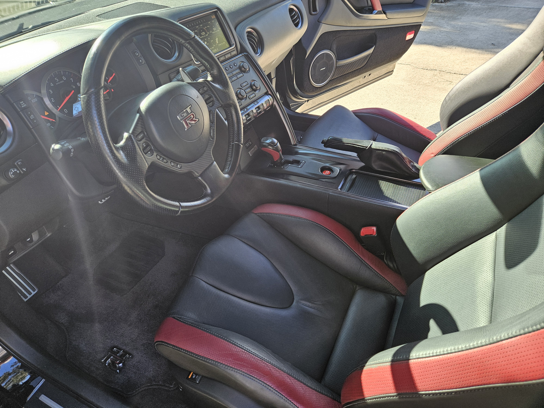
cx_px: 272
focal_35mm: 23
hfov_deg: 73.9
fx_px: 361
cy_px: 204
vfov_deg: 58.9
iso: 64
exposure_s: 1/180
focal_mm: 5.4
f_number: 1.8
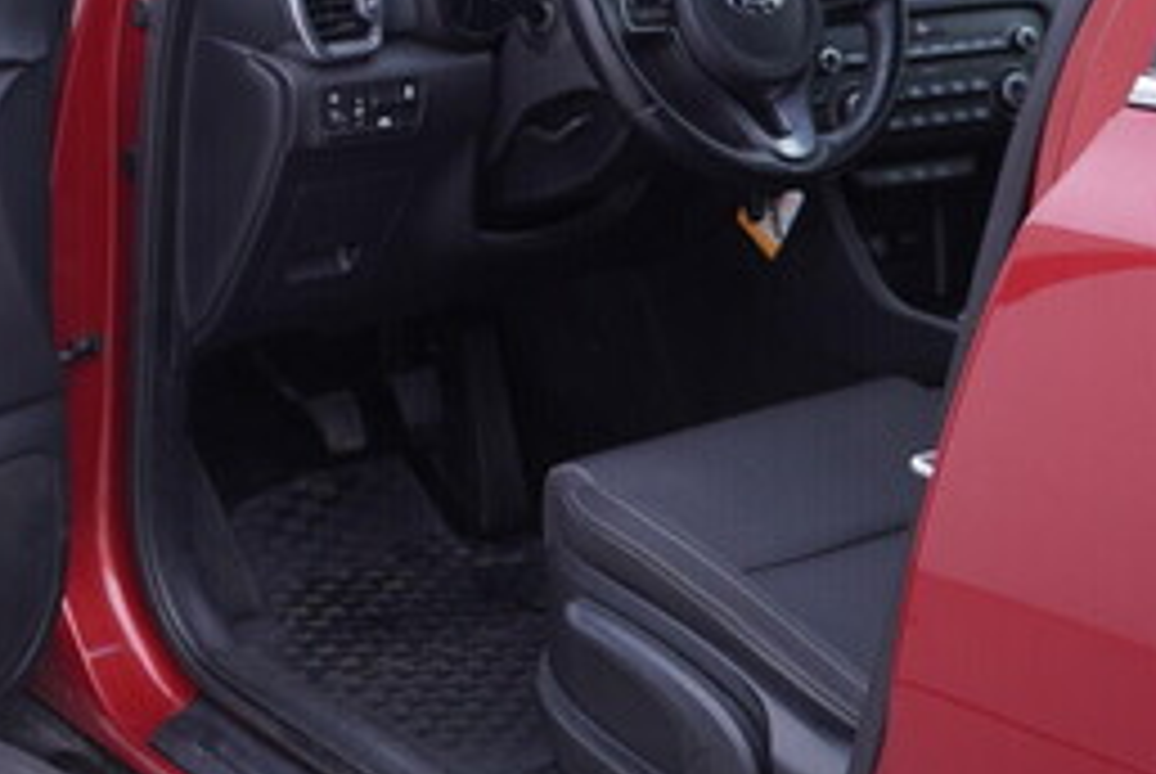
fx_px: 2475
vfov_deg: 17.6
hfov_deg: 25.2
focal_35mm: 77
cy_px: 133
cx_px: 31
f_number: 3.2
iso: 125
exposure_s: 1/50
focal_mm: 24
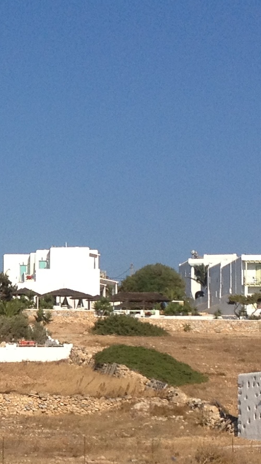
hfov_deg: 8.5
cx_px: -127
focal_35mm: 140
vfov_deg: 15.3
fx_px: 1723
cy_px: 354
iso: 50
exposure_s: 1/2513
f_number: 2.4
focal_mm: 4.28
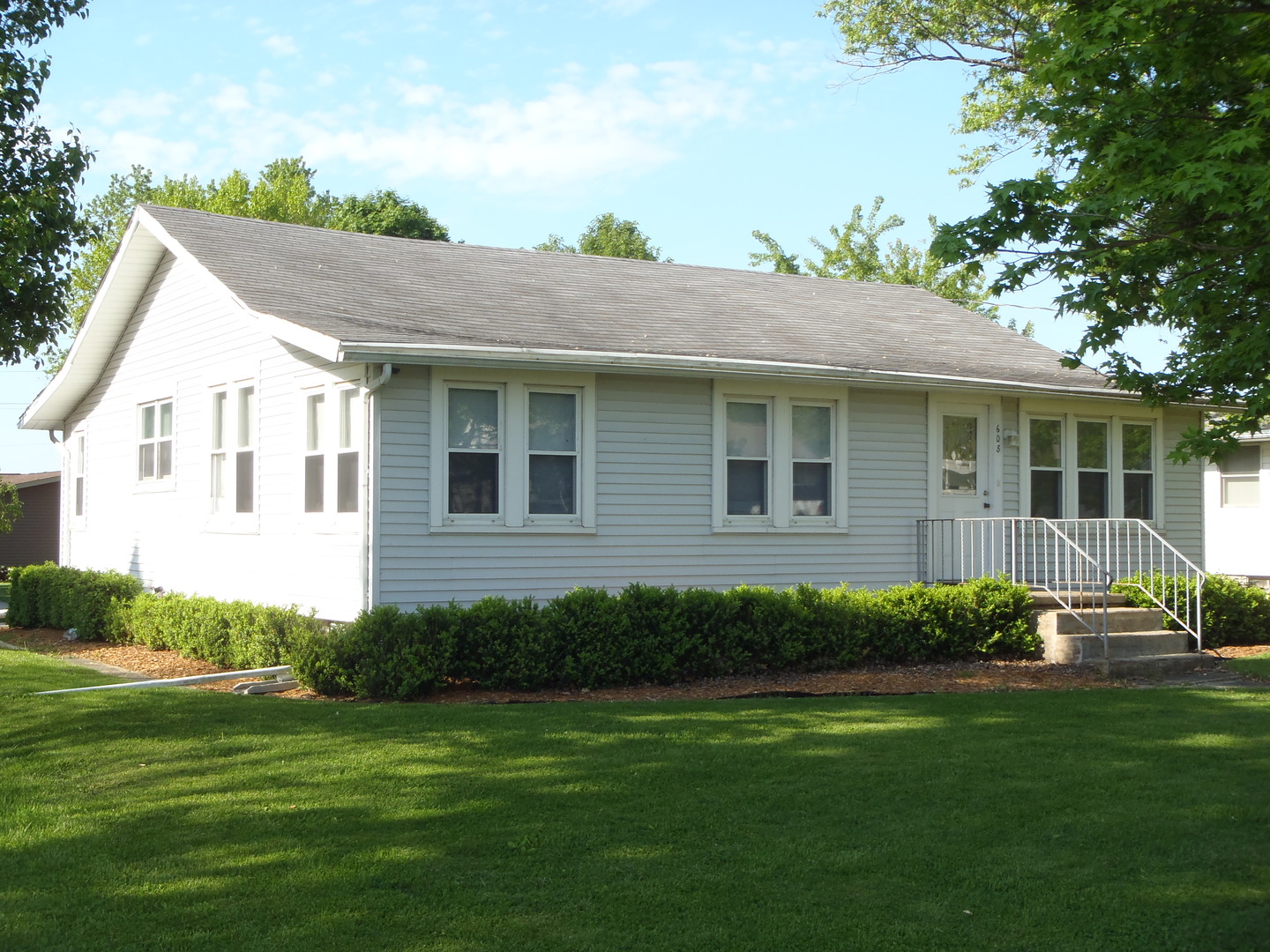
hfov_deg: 43.9
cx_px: 635
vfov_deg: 33.6
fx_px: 1578
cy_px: 476
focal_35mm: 43
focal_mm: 7.73
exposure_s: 1/160
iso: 80
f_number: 4.8
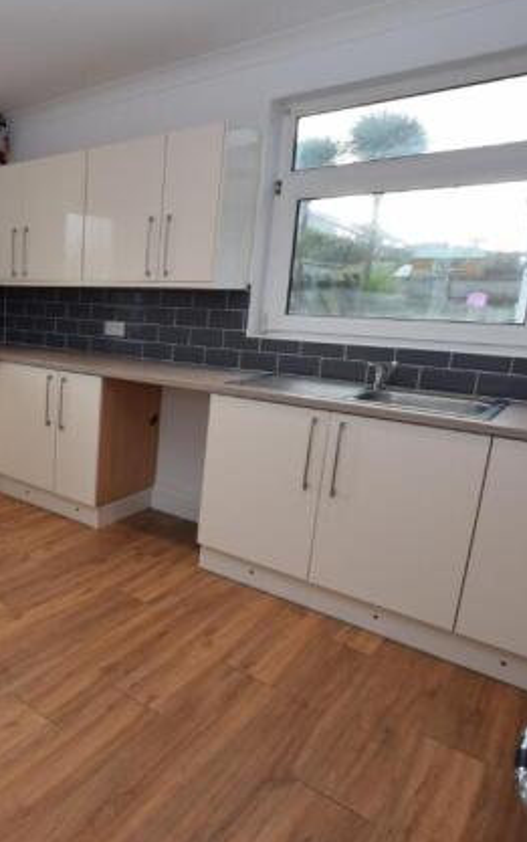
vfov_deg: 74.8
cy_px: 415
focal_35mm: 24
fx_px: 551
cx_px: -3
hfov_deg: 43.6
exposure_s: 1/100
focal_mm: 10
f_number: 5
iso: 400
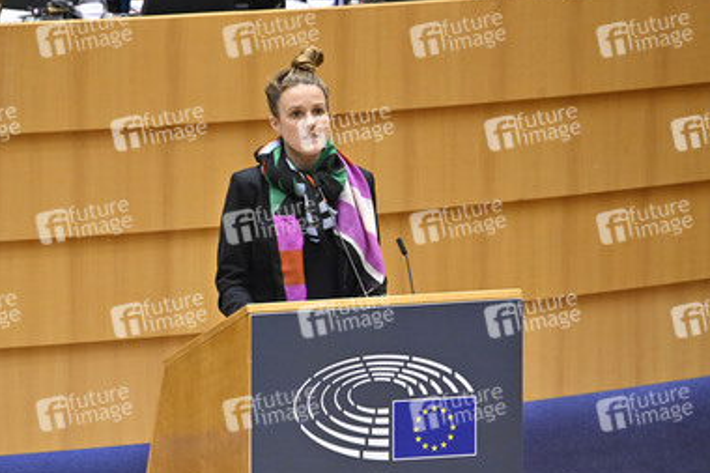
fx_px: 10290
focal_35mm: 522
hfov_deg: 4.0
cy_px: 269
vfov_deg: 2.6
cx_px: 296
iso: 5000
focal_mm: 440
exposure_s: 1/640
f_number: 6
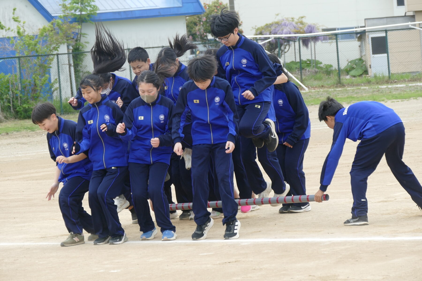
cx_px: 211
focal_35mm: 186
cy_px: 140
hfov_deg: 11.1
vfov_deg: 7.4
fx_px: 2180
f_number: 4
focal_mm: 67.72
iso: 160
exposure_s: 1/500
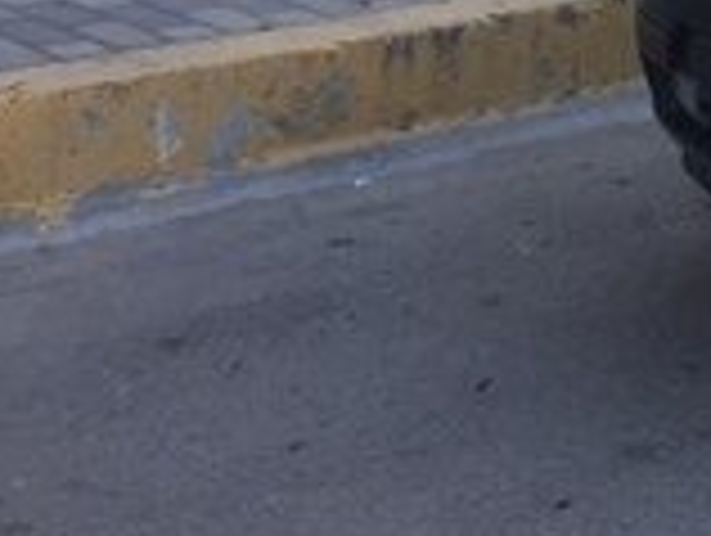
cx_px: 1444
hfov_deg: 13.7
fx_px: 2489
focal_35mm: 121
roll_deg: -2.9
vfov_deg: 11.6
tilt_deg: -4.4
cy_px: -349
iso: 32
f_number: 2.2
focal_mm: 4.15
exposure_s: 1/117
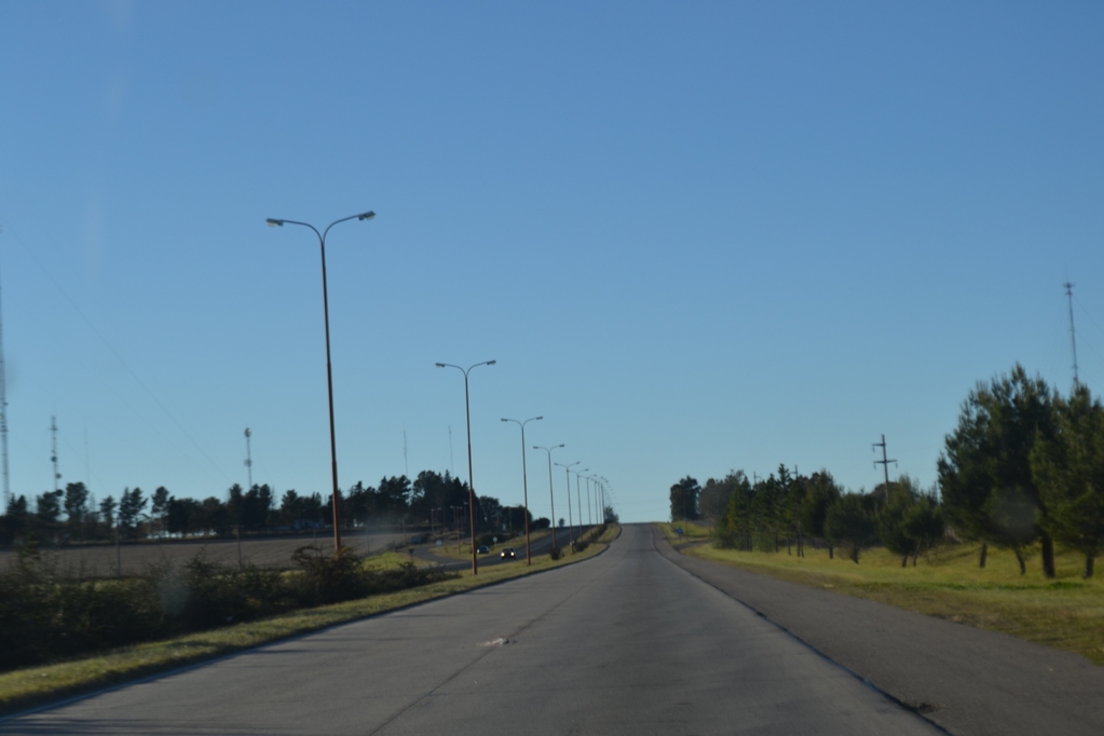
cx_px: 552
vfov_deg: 16.6
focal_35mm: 82
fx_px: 2530
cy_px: 368
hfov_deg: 24.6
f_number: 8
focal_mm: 55
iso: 100
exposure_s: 1/250
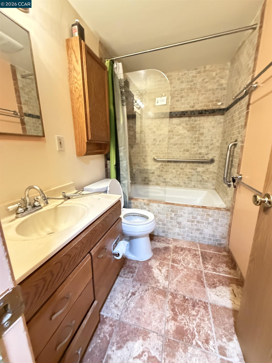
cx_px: 136
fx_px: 147
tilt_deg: -12.9
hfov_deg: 85.7
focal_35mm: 14
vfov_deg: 102.1
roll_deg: +0.0
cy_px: 182
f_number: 2.2
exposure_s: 1/40
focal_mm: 2.22
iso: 1250
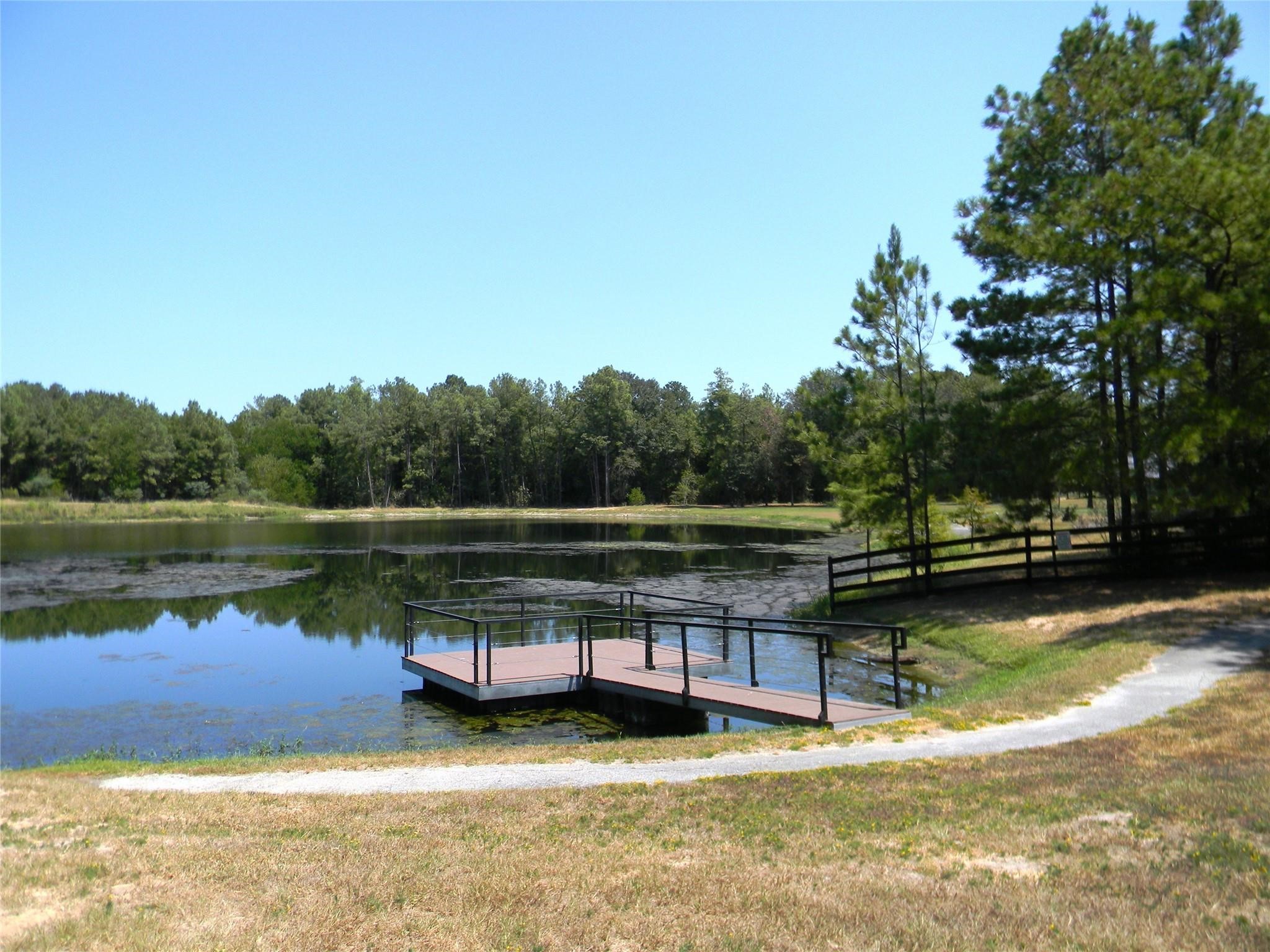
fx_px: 1027
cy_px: 476
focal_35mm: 28
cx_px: 635
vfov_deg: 49.7
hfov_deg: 63.4
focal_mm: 5
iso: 80
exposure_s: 1/225
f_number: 7
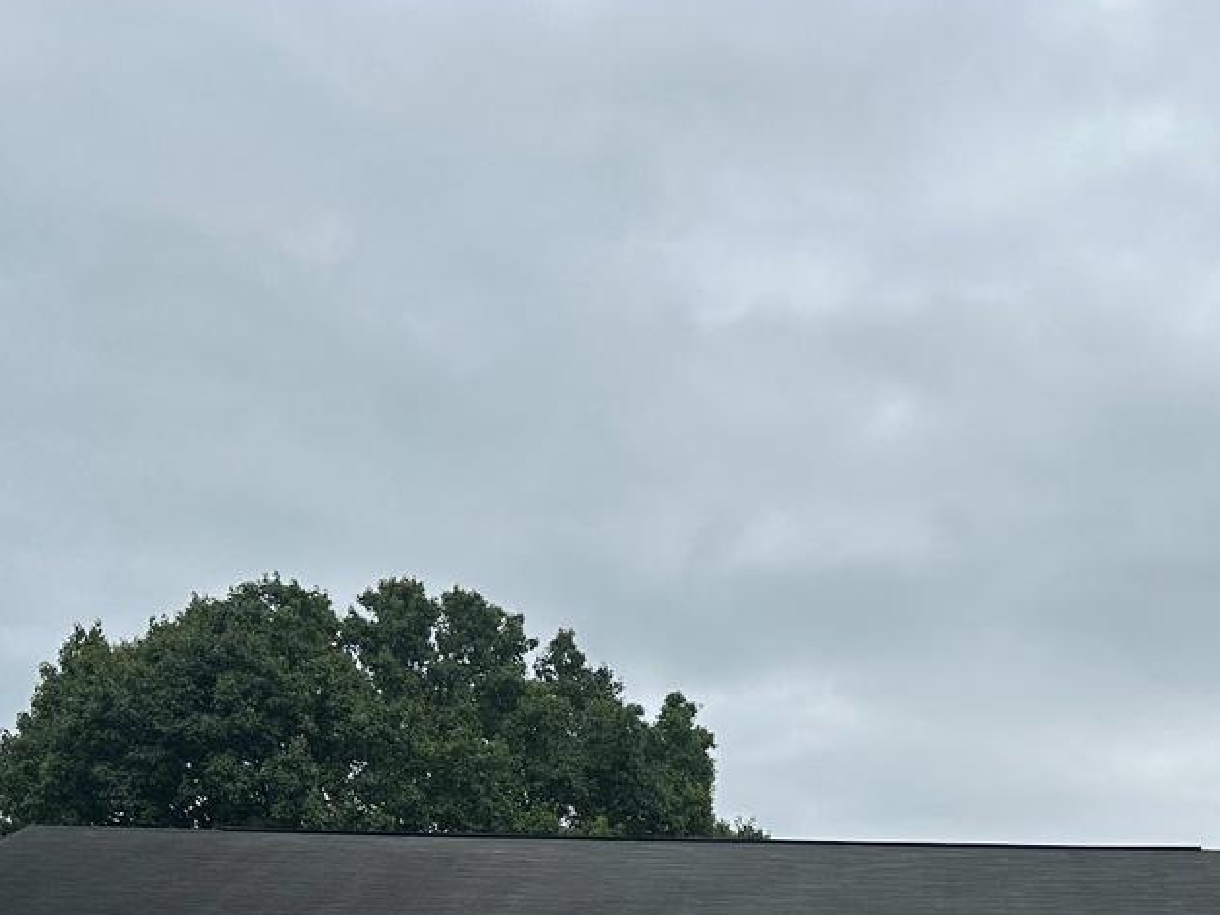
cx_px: 931
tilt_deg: +4.2
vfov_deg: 25.0
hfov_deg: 34.1
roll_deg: -0.3
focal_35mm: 55
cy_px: 966
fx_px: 1938
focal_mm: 6.86
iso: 80
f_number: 1.78
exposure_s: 1/5525
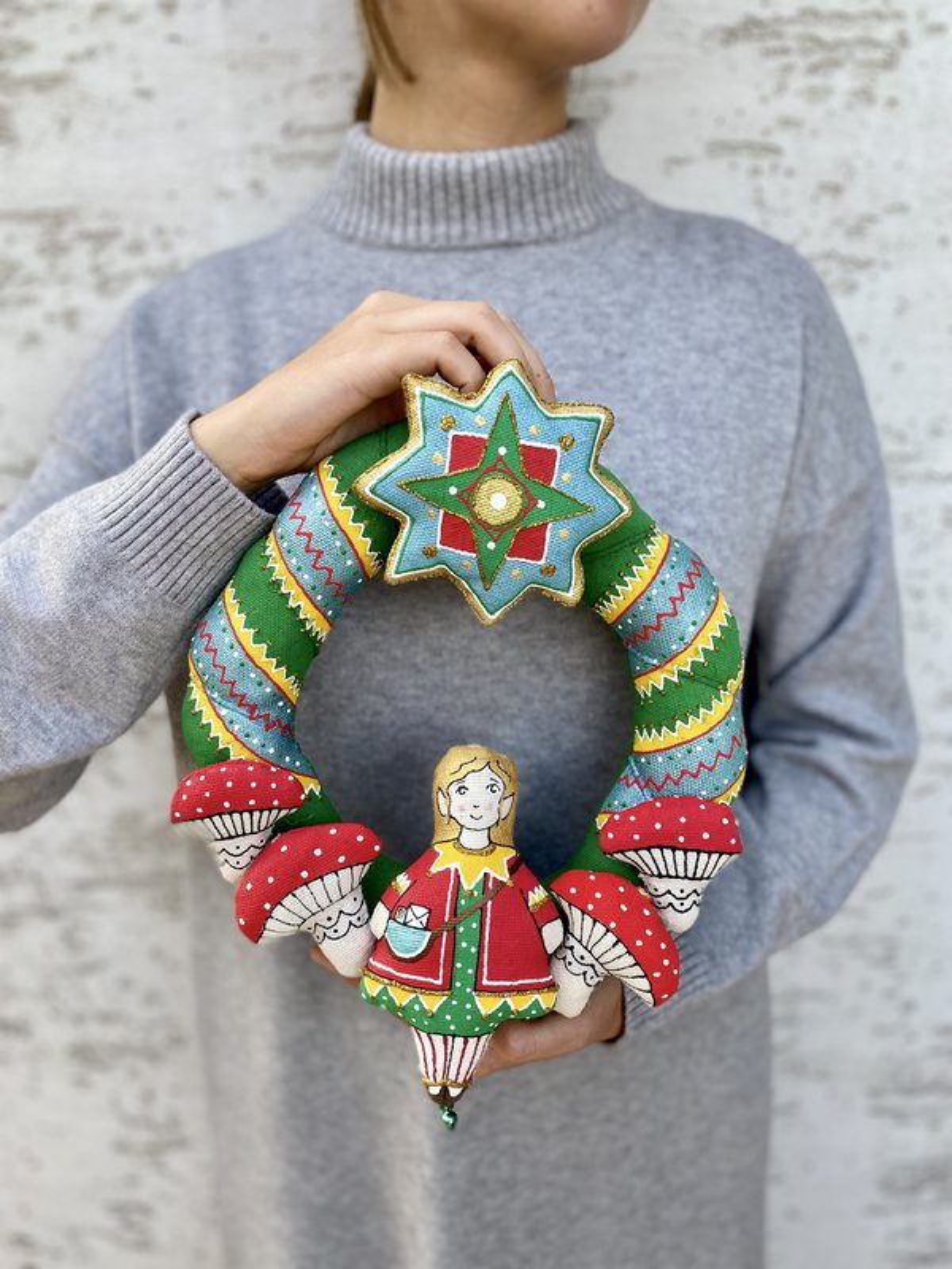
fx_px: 953
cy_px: 634
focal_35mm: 26
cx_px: 476
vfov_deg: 67.3
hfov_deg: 53.1
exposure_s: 1/149
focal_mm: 4.25
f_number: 1.8
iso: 32
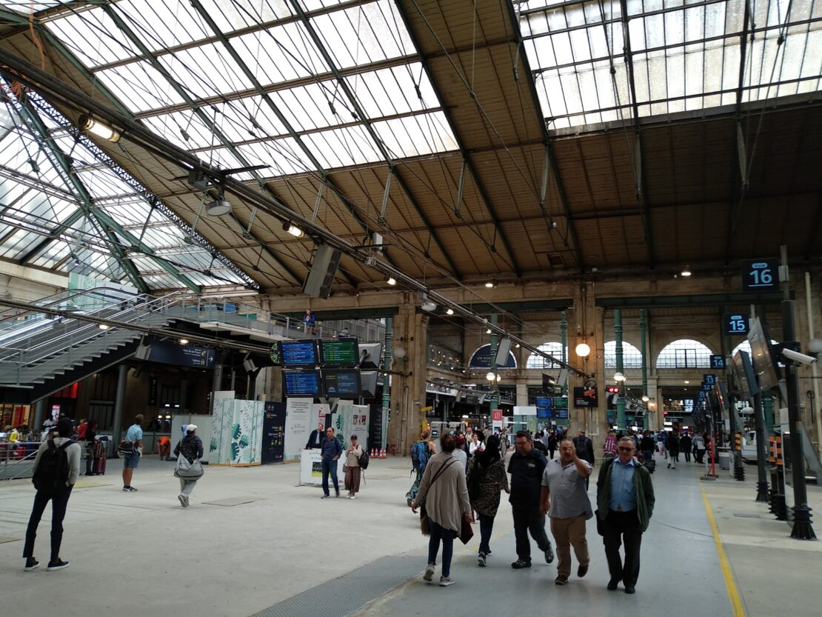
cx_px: 411
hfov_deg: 67.3
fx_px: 618
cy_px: 308
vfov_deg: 53.1
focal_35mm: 26
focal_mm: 3.83
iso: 125
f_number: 2.2
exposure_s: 1/50
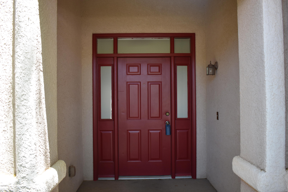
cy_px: 96
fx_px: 252
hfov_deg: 59.5
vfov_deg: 41.7
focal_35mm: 32
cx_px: 144
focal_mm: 21
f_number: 4.5
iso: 400
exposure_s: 1/250
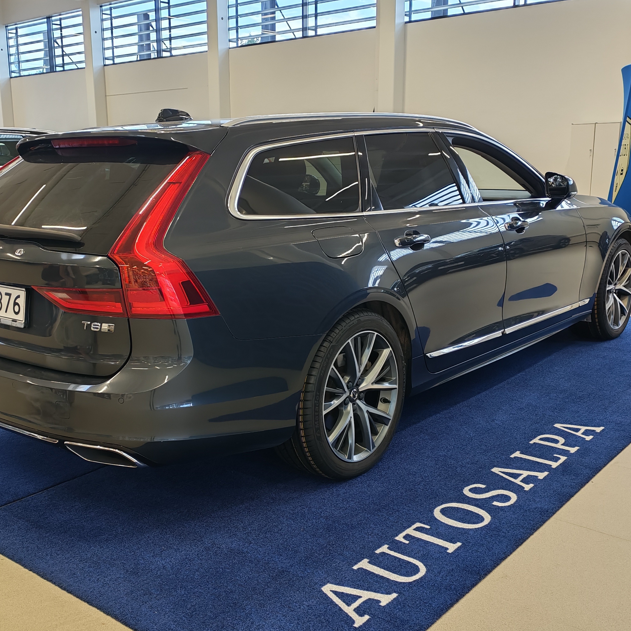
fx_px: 804
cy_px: 316
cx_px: 260
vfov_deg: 42.8
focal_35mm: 39
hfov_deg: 42.7
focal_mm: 6.12
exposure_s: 1/100
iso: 100
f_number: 1.9
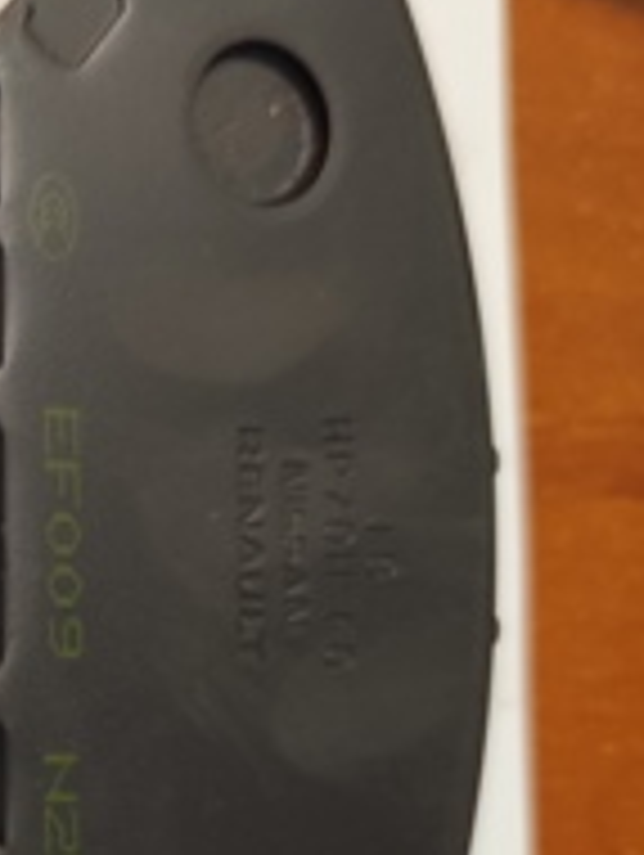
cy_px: 585
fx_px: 1436
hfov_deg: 22.9
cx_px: -162
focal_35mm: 58
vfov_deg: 32.8
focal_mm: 6.19
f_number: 1.65
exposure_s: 1/33.3
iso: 1000
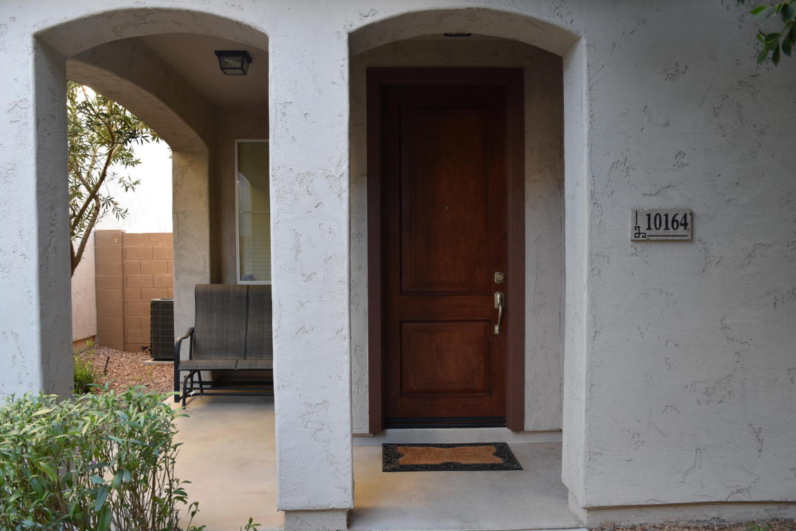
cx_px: 398
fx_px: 663
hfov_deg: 61.9
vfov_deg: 43.6
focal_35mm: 30
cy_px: 266
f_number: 4.5
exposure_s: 1/80
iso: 400
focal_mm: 20
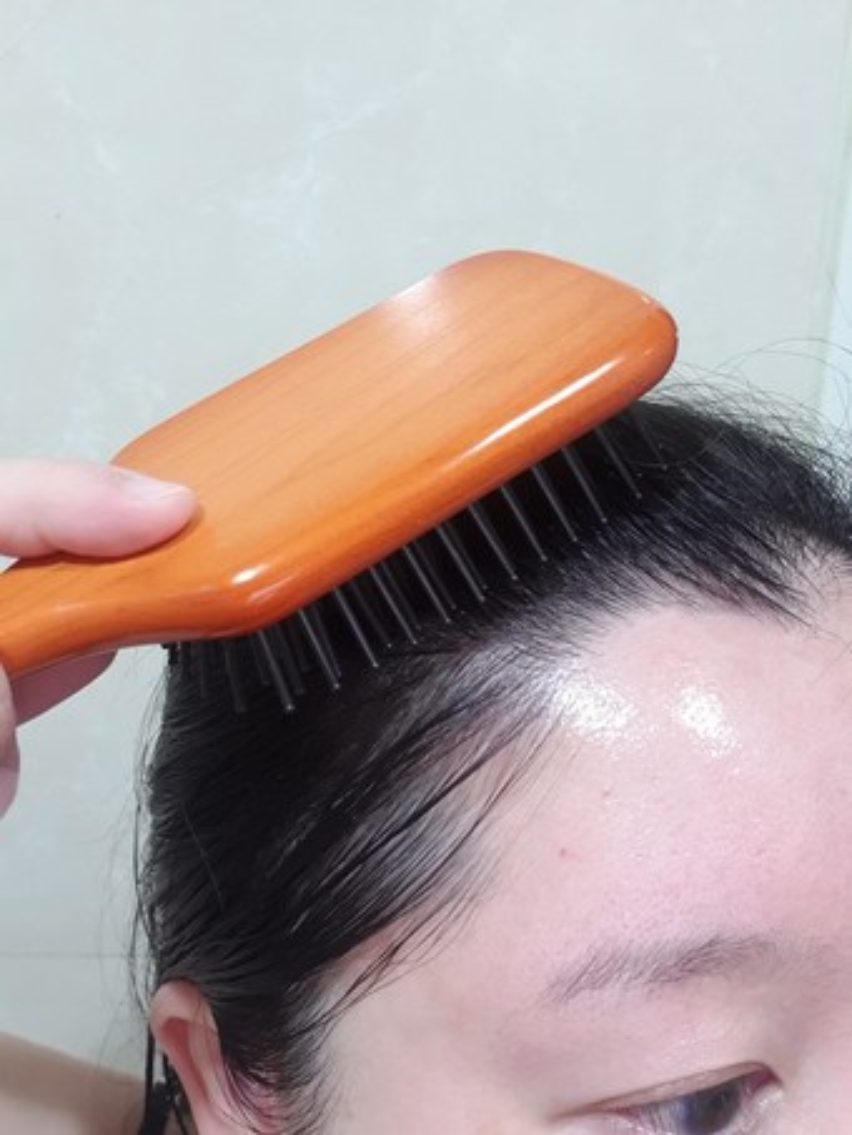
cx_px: 426
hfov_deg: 45.5
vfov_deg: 58.3
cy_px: 568
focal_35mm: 31
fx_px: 1017
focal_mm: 2.92
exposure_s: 1/24
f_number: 1.7
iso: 160
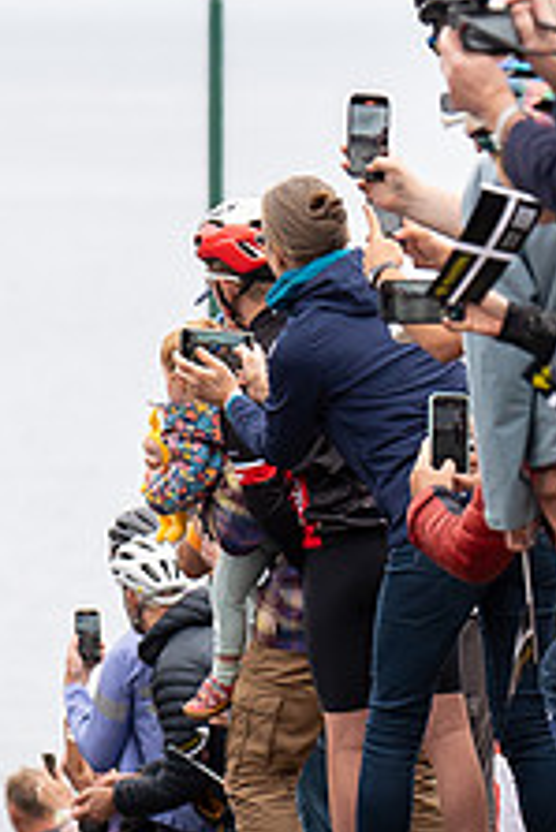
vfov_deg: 3.2
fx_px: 14941
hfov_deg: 2.1
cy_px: 524
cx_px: -425
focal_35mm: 646
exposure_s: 1/1000
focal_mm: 128
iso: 320
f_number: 3.5
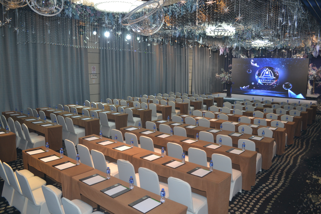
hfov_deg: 67.4
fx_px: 241
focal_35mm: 27
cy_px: 107
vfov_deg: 47.9
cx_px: 160
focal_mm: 18
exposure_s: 1/60
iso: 400
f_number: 3.5
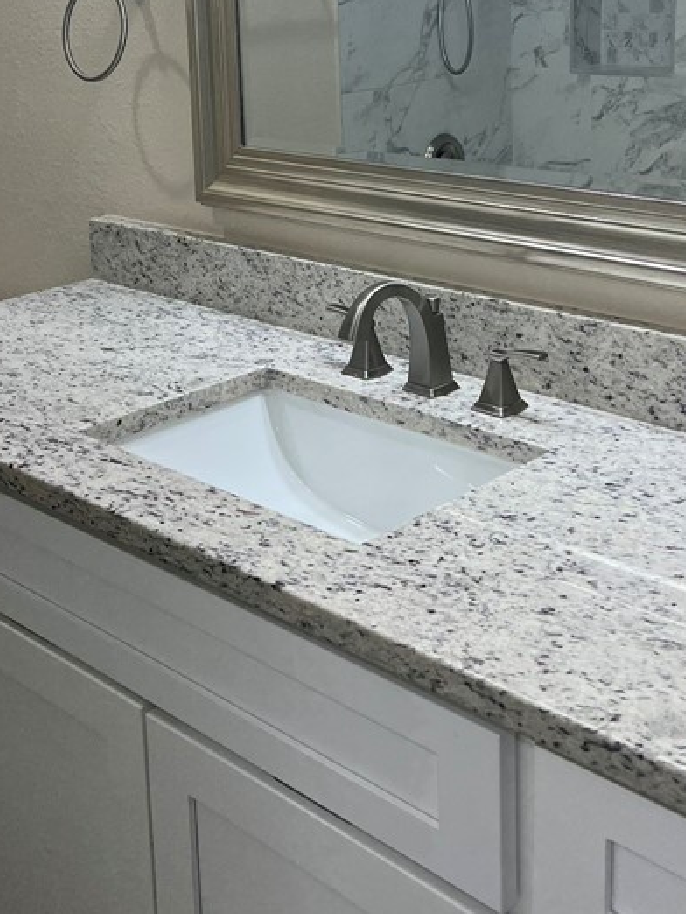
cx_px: 285
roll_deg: +4.0
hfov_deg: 28.5
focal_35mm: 51
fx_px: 1346
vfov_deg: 36.4
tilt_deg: -10.0
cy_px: 203
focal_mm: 5.7
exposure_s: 1/149
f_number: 1.5
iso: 64
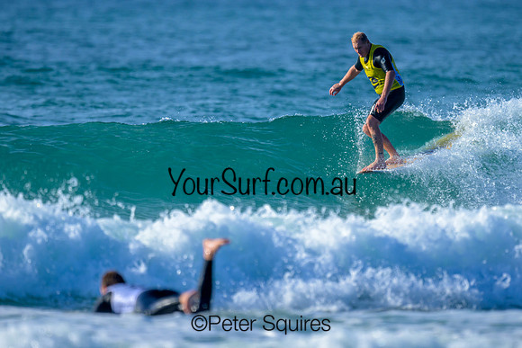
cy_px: 112
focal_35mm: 1100
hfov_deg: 1.9
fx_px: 15953
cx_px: 310
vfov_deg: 1.3
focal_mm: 800
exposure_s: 1/2000
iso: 320
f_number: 6.3
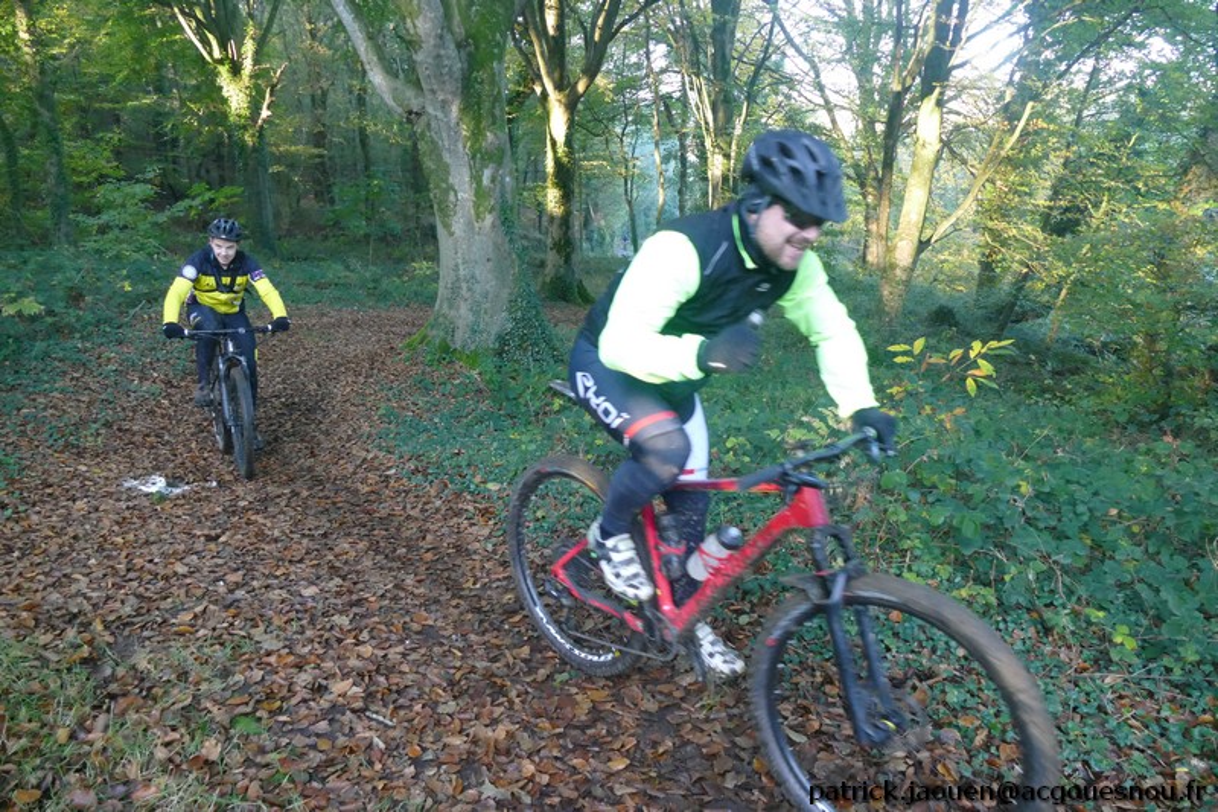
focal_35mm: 25
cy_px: 406
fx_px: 846
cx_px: 609
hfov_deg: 71.5
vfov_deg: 51.3
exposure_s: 1/200
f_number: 2.8
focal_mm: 9.12
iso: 1600
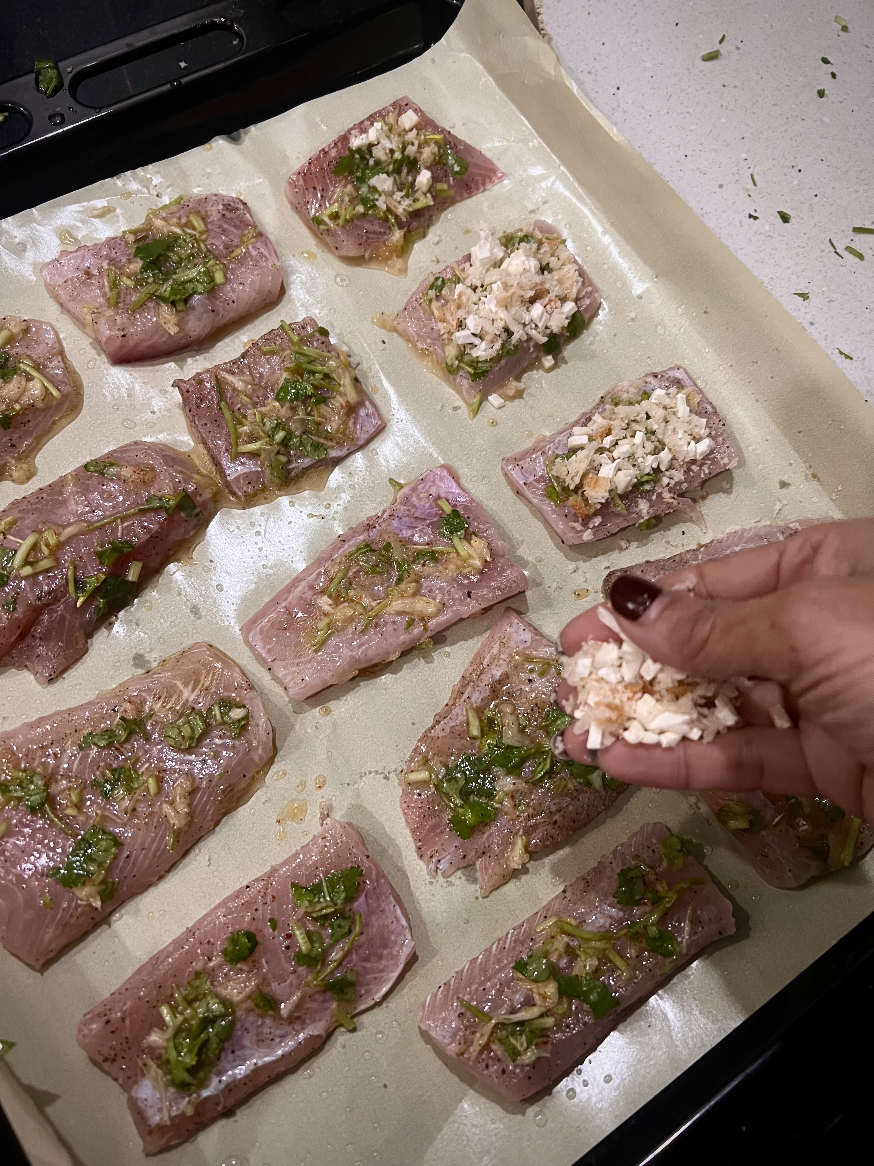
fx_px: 875
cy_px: 583
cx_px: 437
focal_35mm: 26
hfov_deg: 53.1
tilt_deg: -69.2
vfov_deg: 67.3
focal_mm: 5.7
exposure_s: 1/50
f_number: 1.5
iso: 500
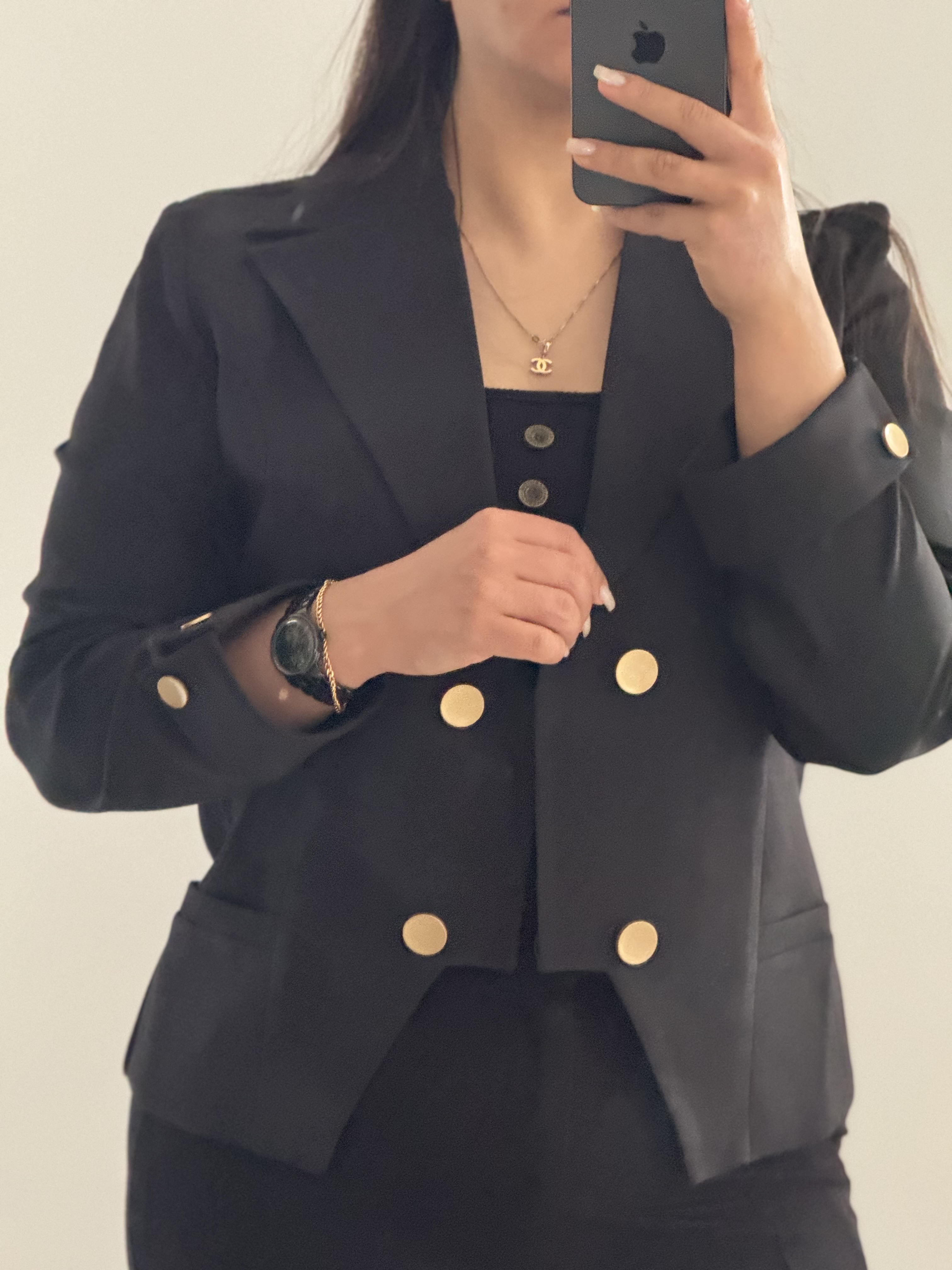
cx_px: 476
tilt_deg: -13.0
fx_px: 4400
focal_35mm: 120
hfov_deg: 12.3
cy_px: 635
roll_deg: +0.0
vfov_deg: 16.4
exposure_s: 1/30
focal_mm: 15.66
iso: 2000
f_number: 2.8
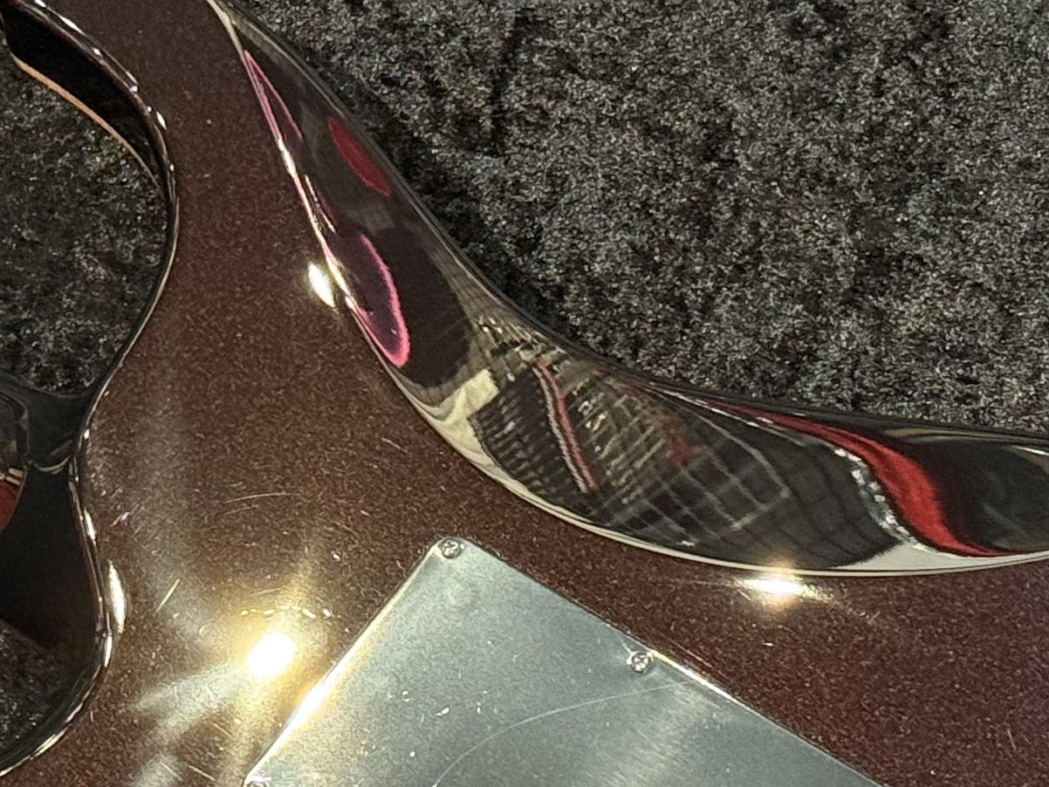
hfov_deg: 12.1
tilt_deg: -60.7
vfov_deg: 9.2
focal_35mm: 161
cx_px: -93
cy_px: 520
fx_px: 4880
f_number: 1.78
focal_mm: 6.76
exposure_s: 1/40
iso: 500
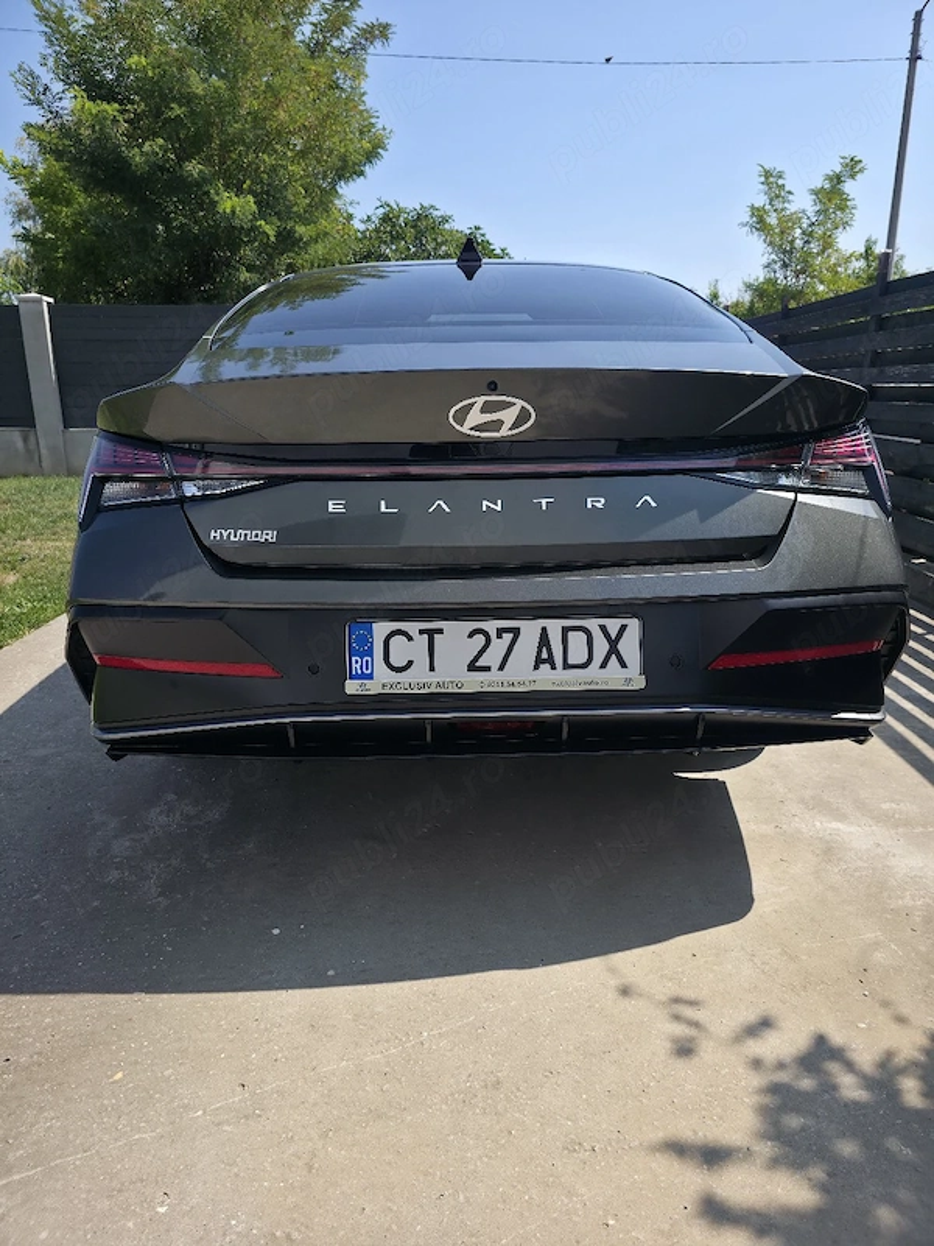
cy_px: 623
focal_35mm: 23
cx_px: 467
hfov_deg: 58.9
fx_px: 827
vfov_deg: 73.9
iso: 50
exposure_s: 1/2500
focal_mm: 6.3
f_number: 1.7
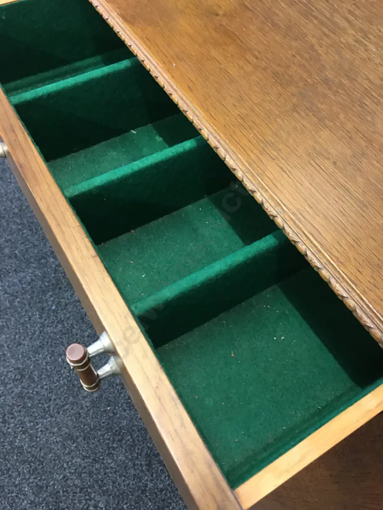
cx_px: 192
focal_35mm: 29
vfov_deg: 61.7
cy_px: 255
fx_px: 428
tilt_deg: -58.9
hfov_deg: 48.2
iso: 100
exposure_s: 1/10
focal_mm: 4.15
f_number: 2.2
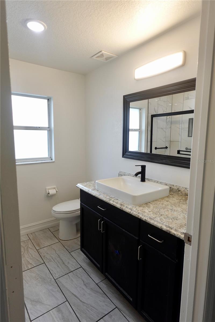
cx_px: 108
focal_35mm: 20
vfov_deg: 84.0
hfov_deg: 61.9
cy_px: 161
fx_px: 179
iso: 160
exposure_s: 1/80
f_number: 2
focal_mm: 7.6
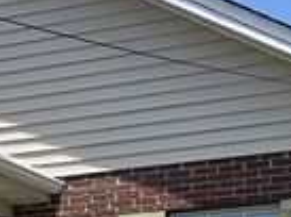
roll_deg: -0.3
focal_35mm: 195
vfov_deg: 7.4
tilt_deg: +5.0
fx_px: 1635
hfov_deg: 9.8
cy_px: 383
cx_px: -187
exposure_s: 1/3003
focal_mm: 5.1
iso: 32
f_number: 1.6
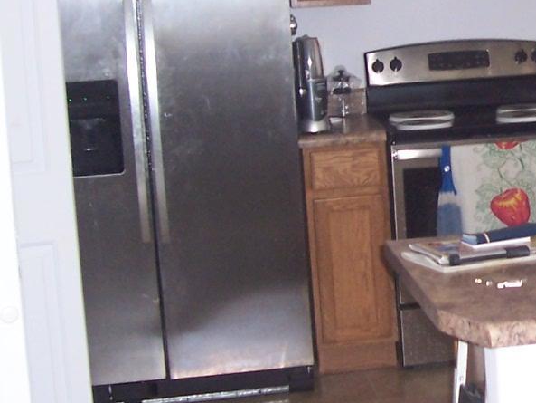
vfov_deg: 15.5
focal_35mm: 95
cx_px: 589
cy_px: 110
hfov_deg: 19.8
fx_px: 1471
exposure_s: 1/60
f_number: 2.7
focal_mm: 5.6
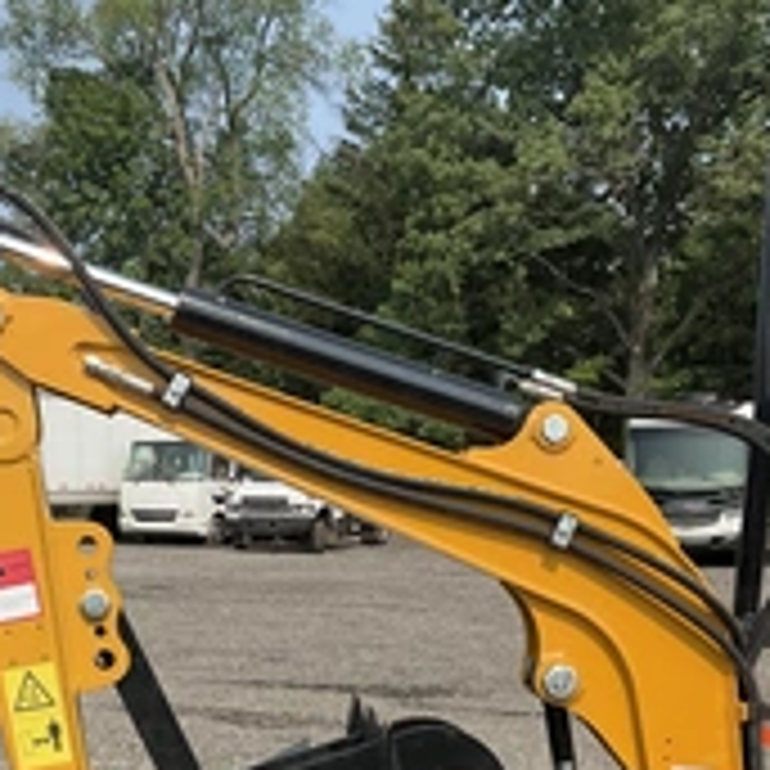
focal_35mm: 60
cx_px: 302
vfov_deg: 28.1
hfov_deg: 28.5
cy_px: 594
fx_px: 1510
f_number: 1.8
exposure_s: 1/1534
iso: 25
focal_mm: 3
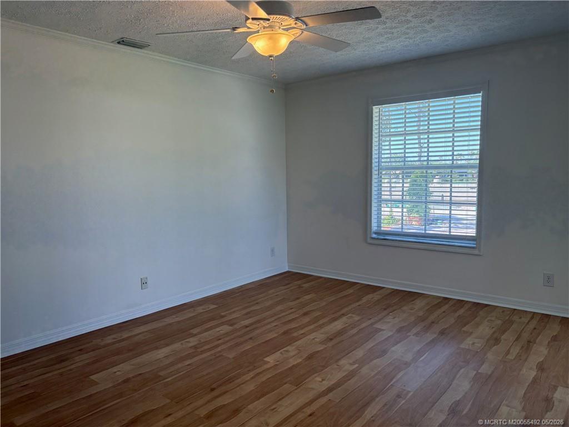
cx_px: 284
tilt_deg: -4.4
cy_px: 214
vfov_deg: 53.1
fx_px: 427
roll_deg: +0.9
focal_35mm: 26
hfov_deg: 67.3
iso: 80
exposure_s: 1/240
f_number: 1.6
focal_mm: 5.96
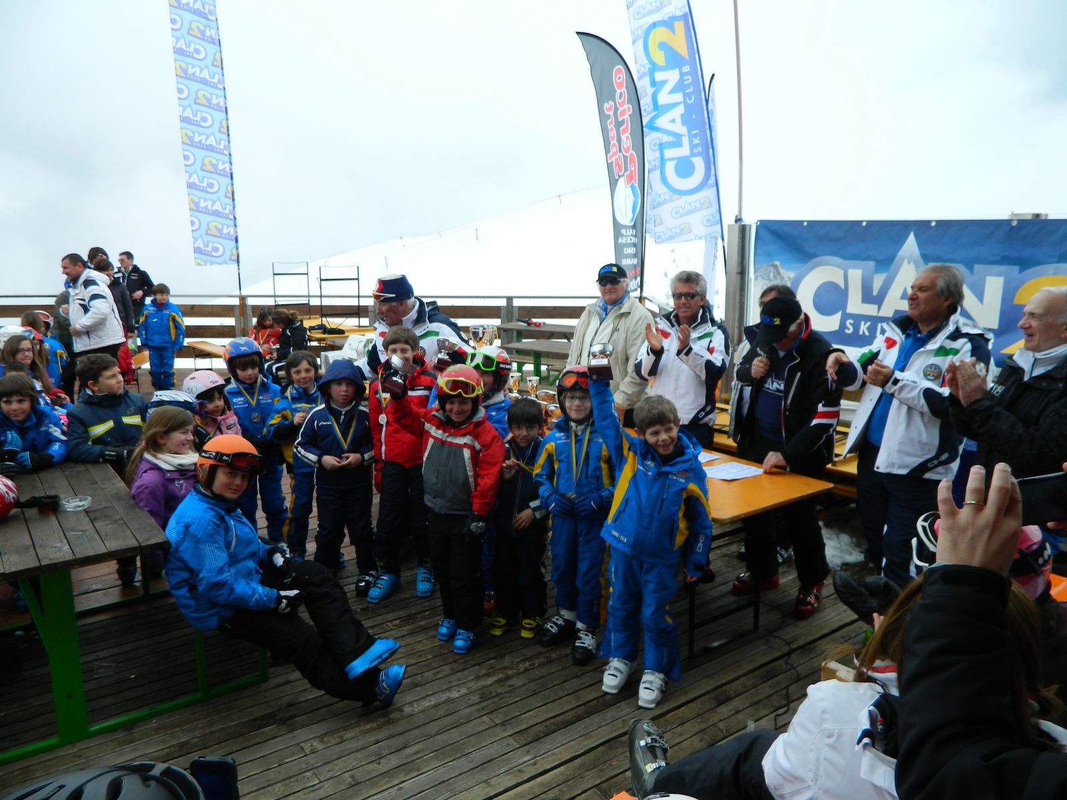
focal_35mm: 25
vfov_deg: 54.9
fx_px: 771
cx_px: 534
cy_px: 400
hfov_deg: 69.4
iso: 80
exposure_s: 1/800
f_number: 3.1
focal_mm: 4.5
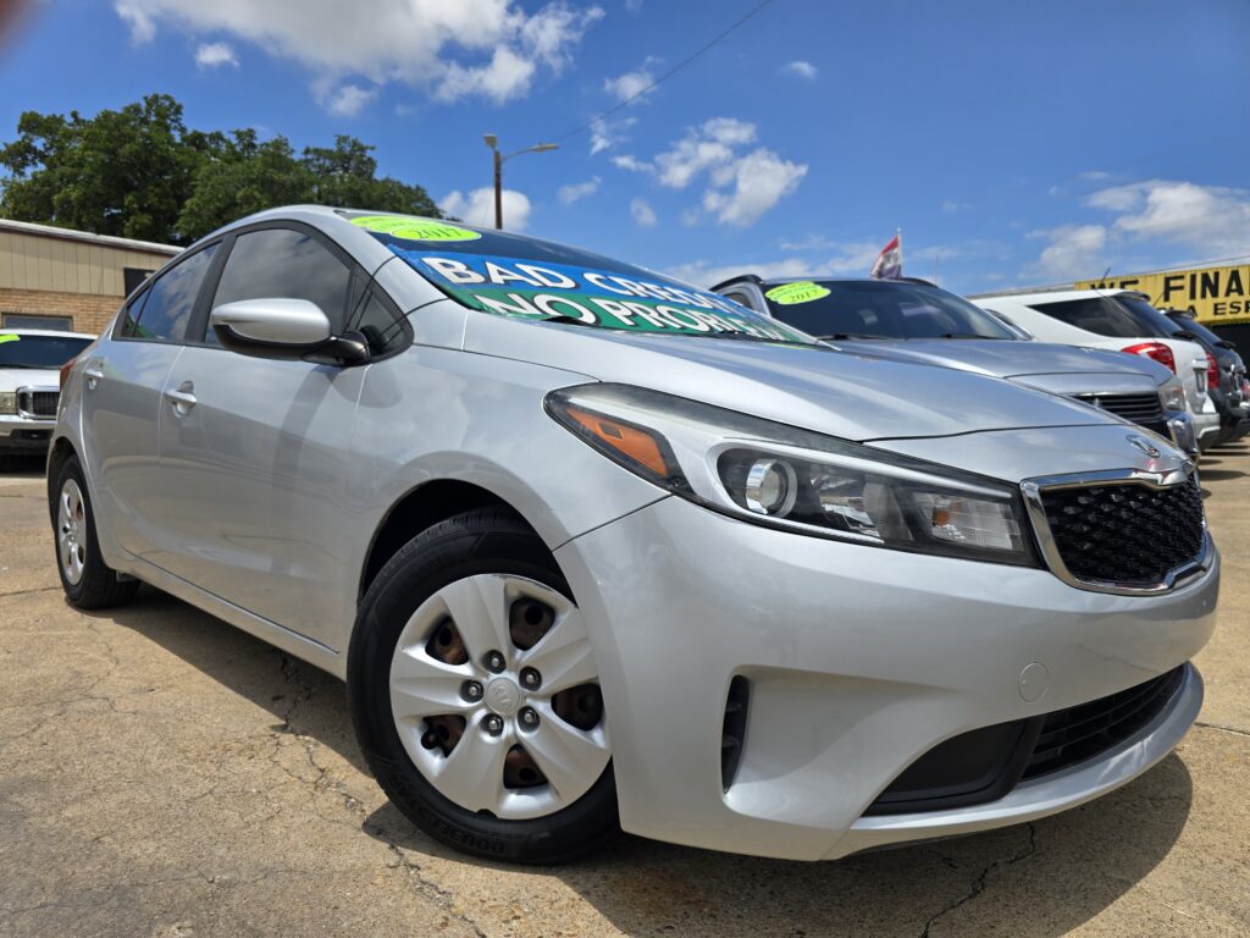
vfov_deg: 58.9
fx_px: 831
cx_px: 625
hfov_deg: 73.9
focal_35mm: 23
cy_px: 469
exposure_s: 1/1228
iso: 12
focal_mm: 6.3
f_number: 1.7
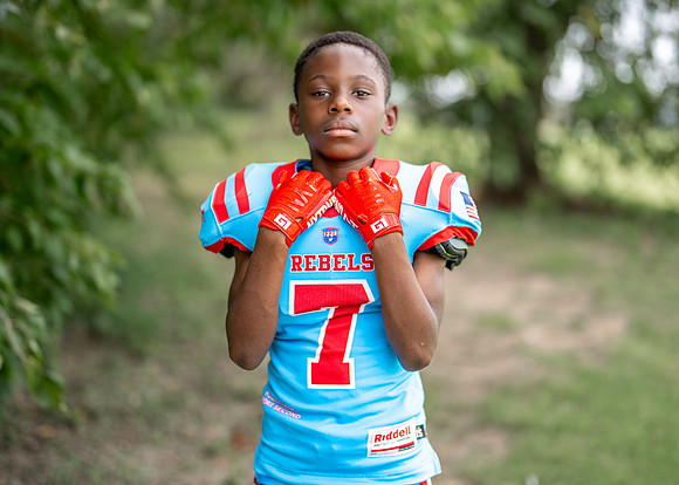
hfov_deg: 31.6
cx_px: 346
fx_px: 1202
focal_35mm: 62
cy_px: 218
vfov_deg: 22.8
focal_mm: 50
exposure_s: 1/1600
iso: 100
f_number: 1.2
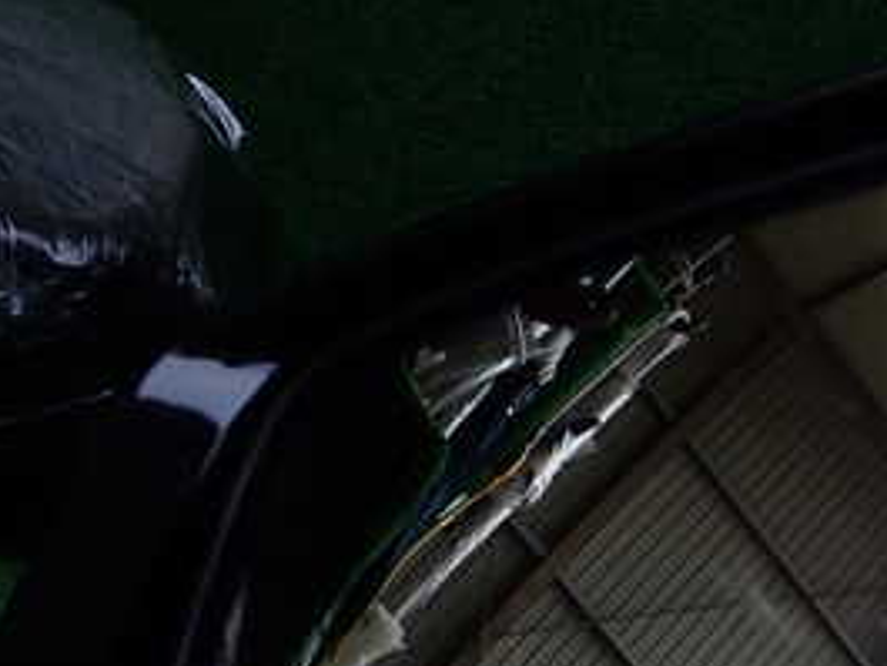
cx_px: 941
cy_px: 639
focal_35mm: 68
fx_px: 1743
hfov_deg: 26.6
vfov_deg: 21.0
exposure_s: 1/400
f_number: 3.2
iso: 100
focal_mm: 5.4
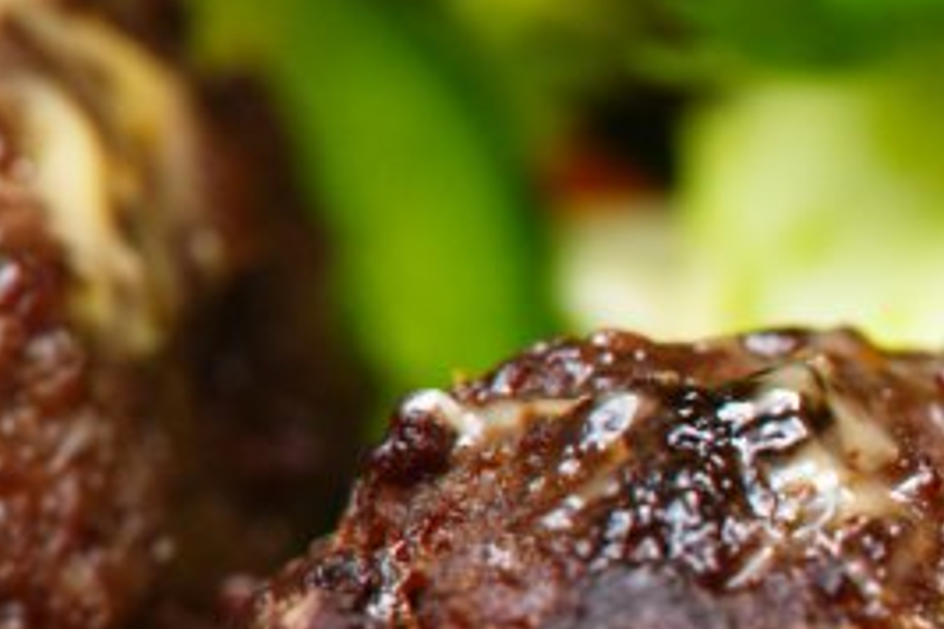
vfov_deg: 2.9
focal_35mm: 472
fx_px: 12376
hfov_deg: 4.3
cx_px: 1485
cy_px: 754
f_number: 8
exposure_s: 1/20
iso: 100
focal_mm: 105
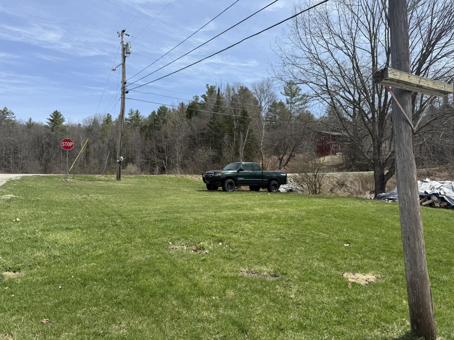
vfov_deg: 56.8
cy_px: 170
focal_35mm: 24
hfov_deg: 71.6
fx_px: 315
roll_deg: +1.3
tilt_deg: +2.6
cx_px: 227
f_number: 1.78
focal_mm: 6.76
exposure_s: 1/3953
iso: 80
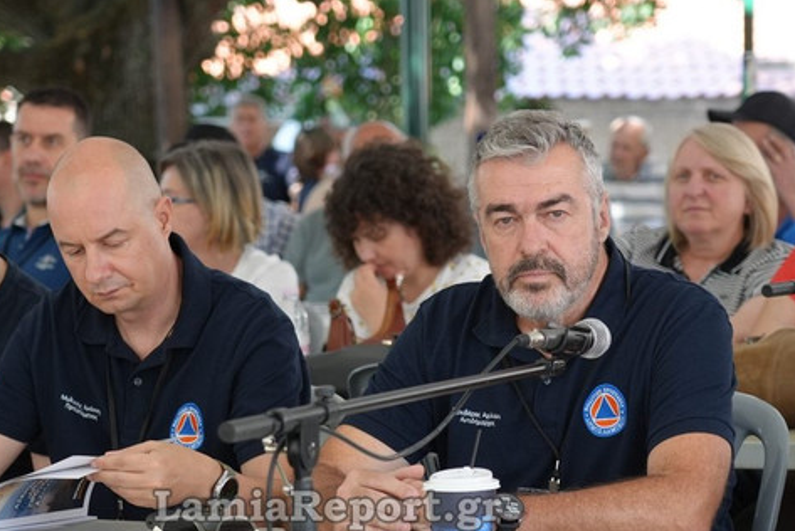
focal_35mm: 146
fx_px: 3226
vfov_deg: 9.4
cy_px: 313
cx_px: 328
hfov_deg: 14.0
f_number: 4
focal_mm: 72
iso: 400
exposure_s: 1/160
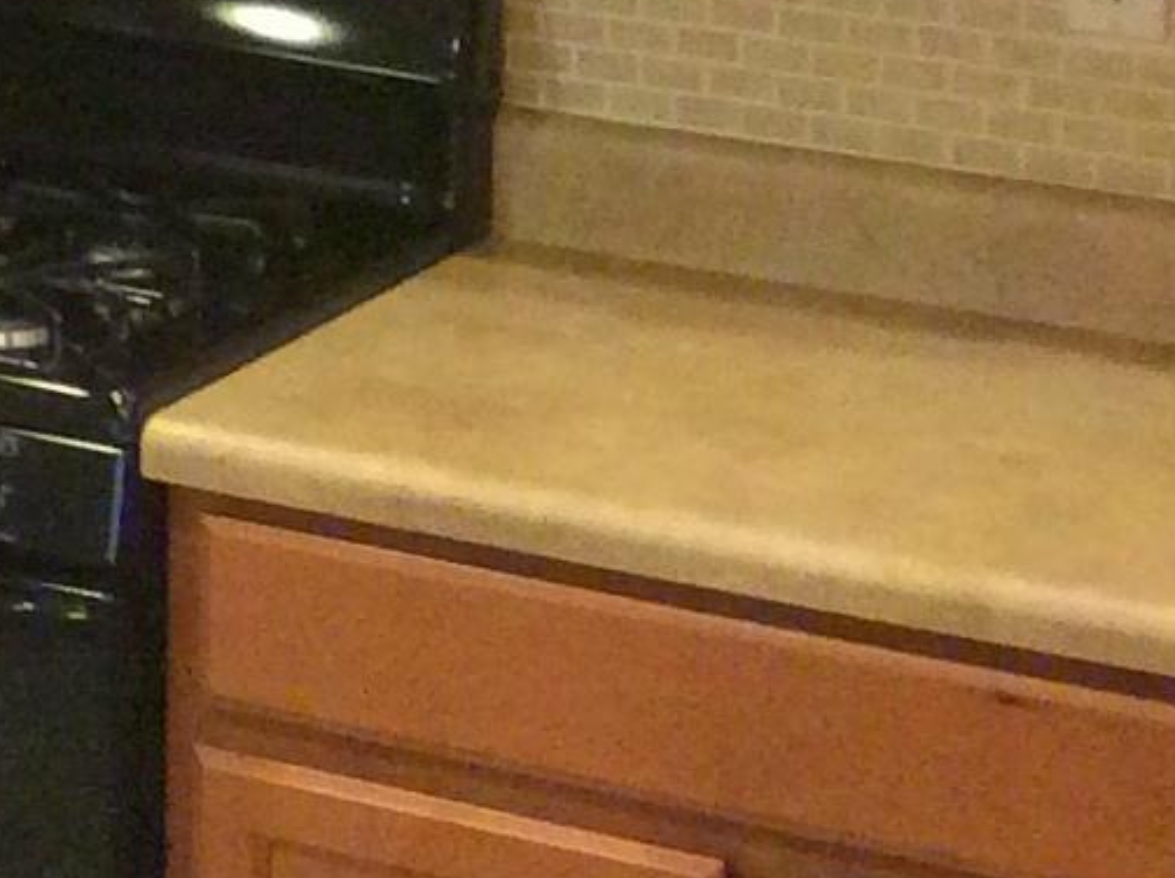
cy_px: -651
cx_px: -724
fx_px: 5764
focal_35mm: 170
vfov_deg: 8.4
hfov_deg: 11.1
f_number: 2.4
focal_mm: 3.3
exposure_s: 1/24
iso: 250
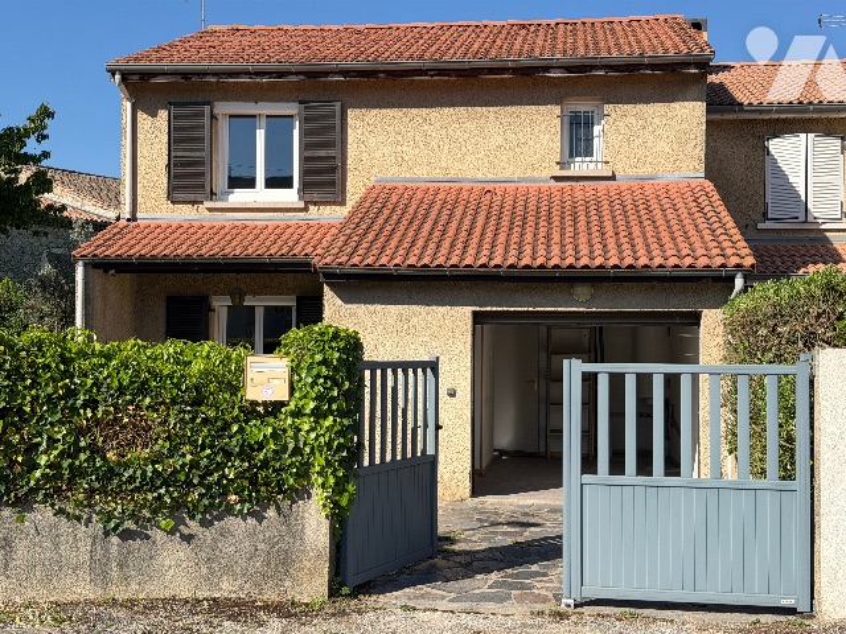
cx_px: 423
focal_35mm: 48
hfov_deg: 39.7
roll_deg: -0.1
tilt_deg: +1.0
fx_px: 1173
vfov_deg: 30.3
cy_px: 317
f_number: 1.78
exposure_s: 1/4878
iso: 64
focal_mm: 6.76
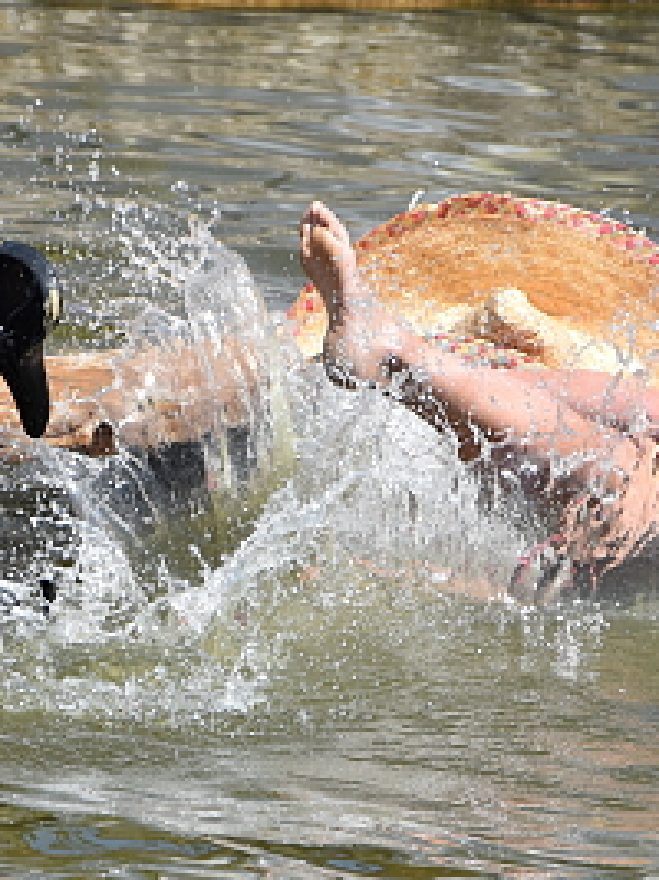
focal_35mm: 397
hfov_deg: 3.7
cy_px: 466
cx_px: 208
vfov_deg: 5.0
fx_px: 10085
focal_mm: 92
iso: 400
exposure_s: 1/1600
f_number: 6.3
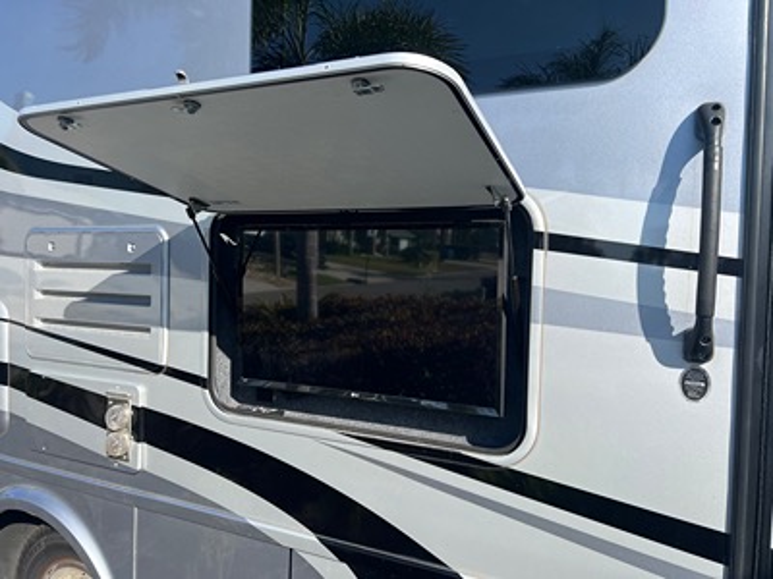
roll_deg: -3.8
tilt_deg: -4.7
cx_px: 386
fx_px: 581
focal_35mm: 26
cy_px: 290
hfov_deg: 67.3
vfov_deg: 53.1
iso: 50
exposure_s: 1/2045
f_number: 1.5
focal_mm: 5.7
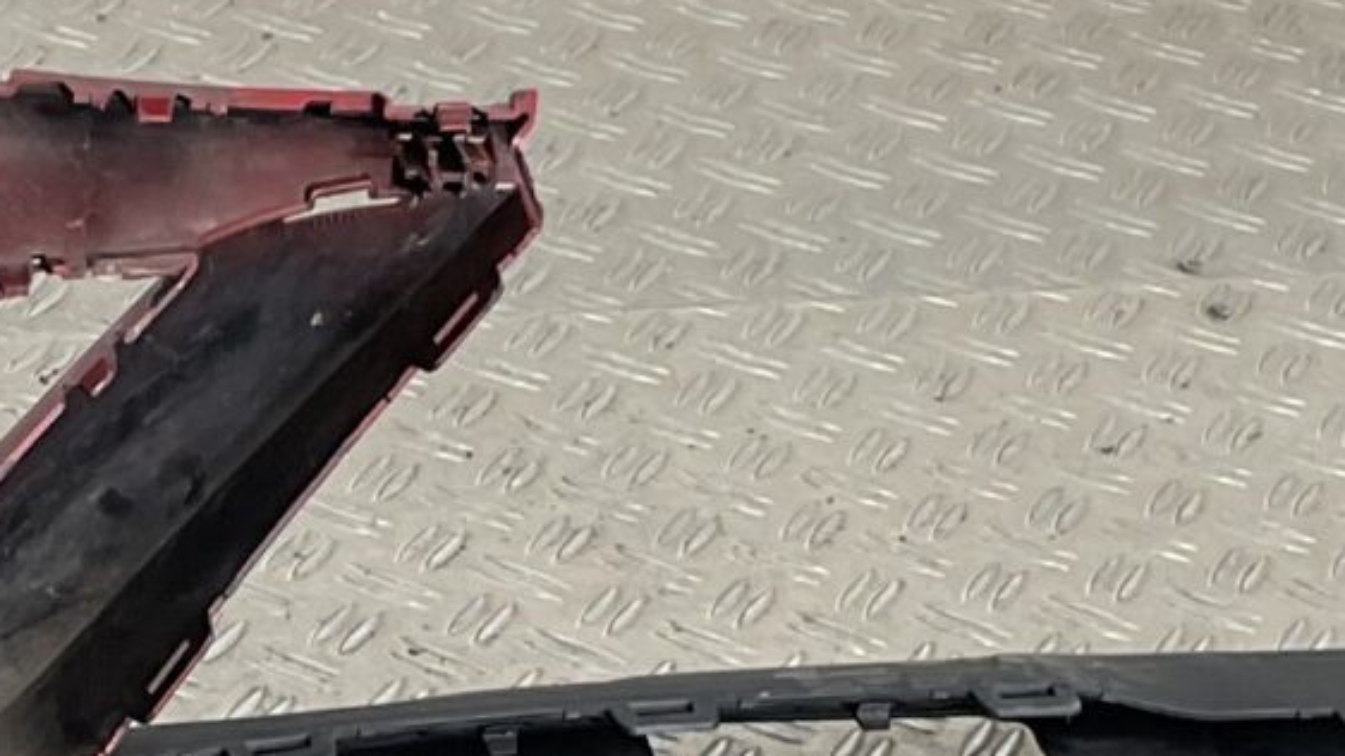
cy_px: 428
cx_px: 160
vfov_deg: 8.4
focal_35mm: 144
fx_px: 5135
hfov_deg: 14.8
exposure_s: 1/154
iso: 16
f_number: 1.8
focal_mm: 3
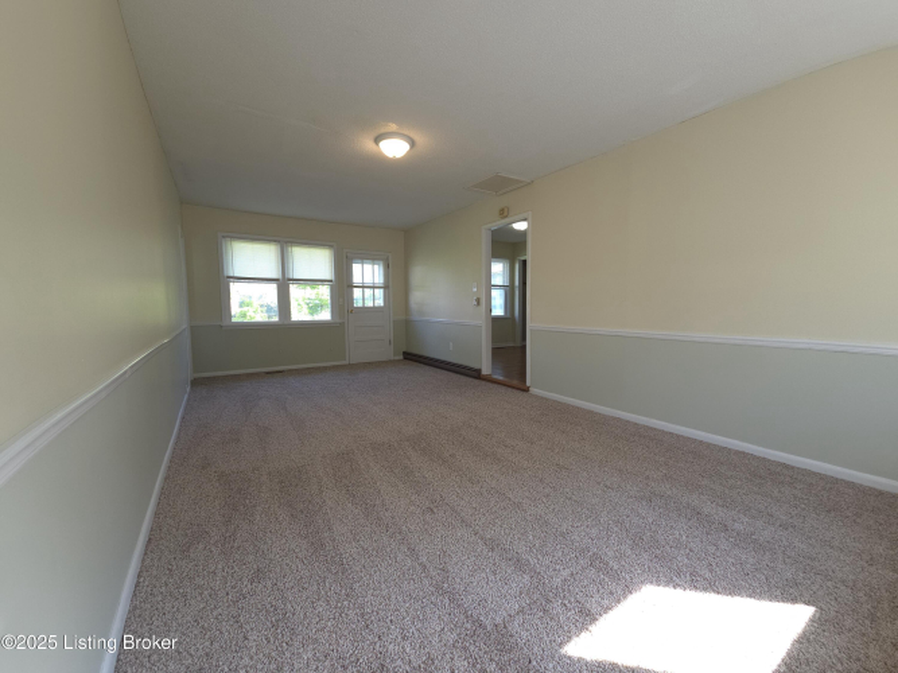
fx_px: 337
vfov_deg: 89.9
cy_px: 336
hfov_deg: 106.2
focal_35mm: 13
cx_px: 449
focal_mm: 2.2
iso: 64
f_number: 2.2
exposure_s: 1/40
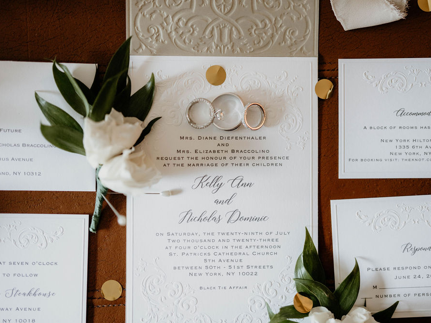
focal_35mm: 57
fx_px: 710
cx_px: 228
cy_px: 160
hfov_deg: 33.8
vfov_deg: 25.7
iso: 800
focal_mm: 50
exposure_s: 1/200
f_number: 1.4
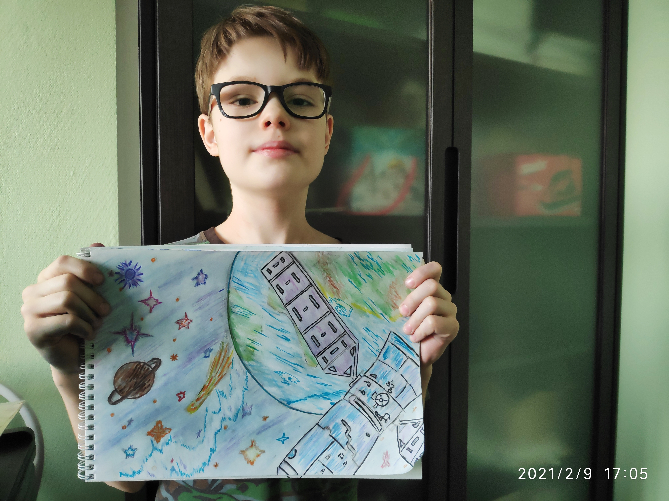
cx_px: 334
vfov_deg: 66.0
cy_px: 250
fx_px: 387
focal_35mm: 20
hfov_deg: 81.7
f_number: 1.9
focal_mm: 3.94
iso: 562
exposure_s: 1/50
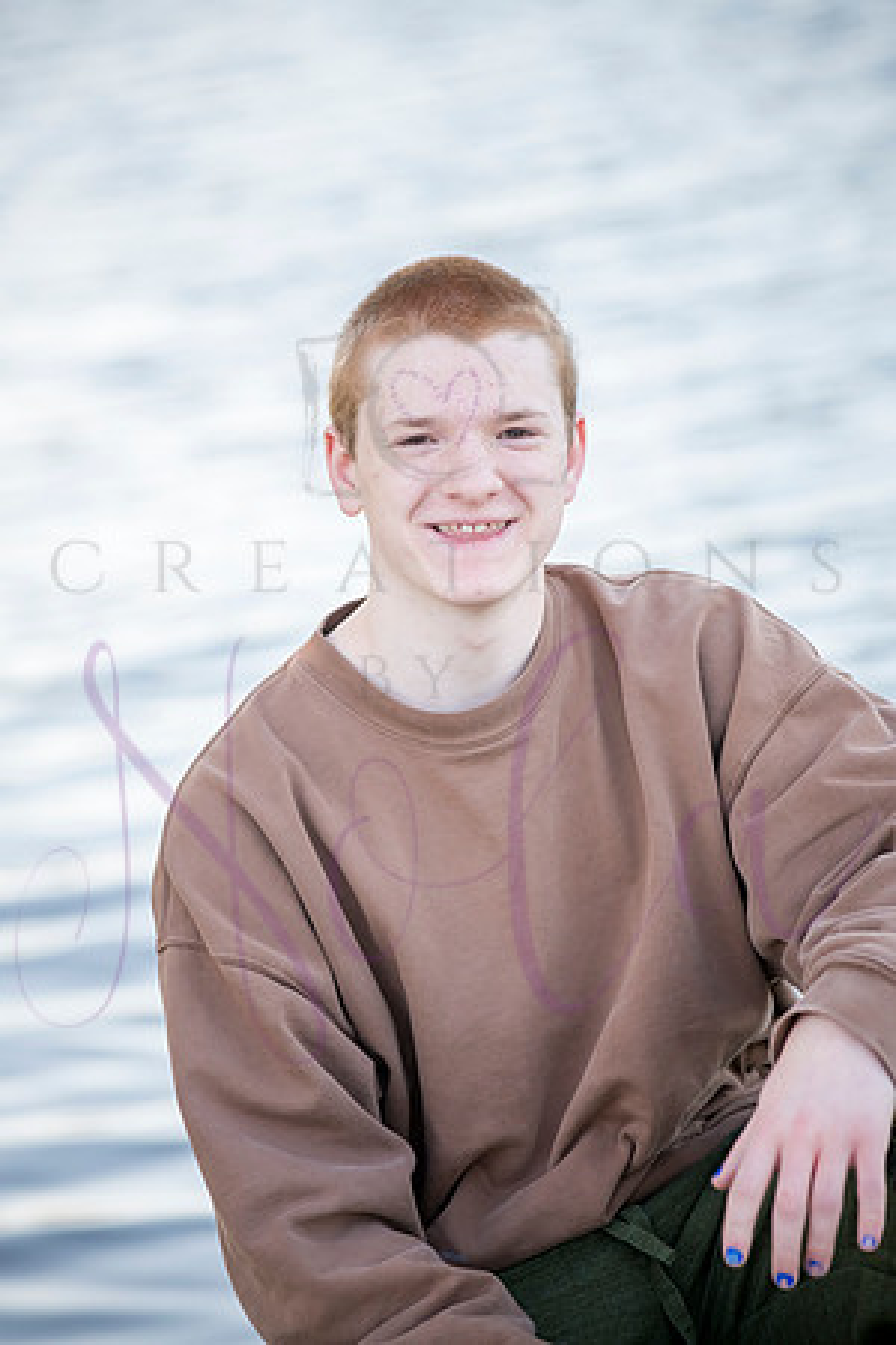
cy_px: 672
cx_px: 448
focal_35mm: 125
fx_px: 4666
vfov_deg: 16.4
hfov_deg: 11.0
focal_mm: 125
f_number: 4.5
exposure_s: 1/640
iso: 400
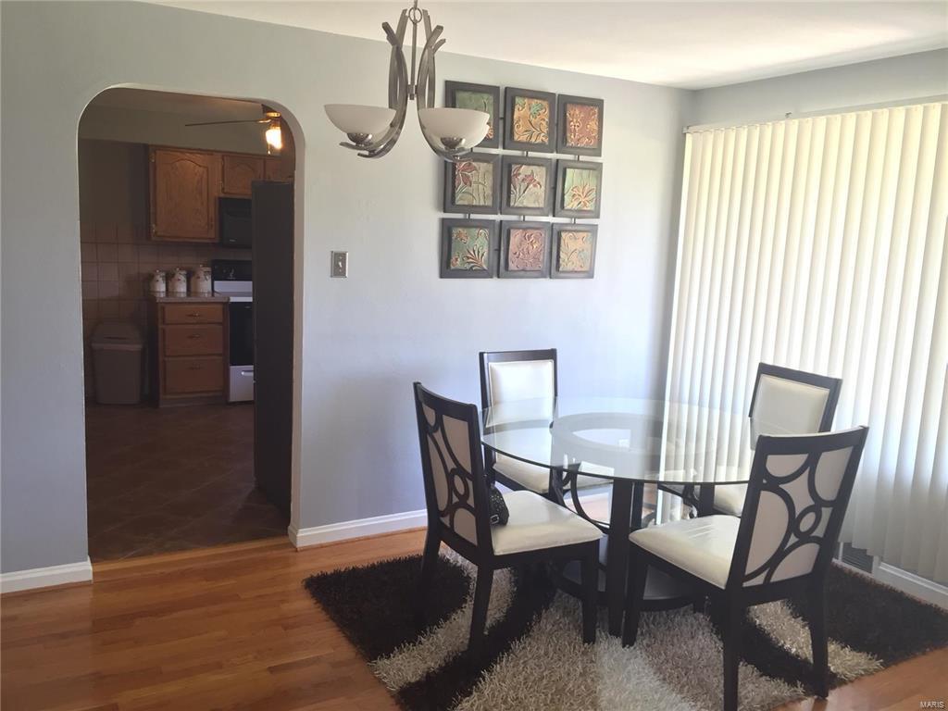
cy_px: 356
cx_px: 474
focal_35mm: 29
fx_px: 794
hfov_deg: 61.7
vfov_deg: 48.2
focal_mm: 4.15
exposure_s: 1/30
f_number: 2.2
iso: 80
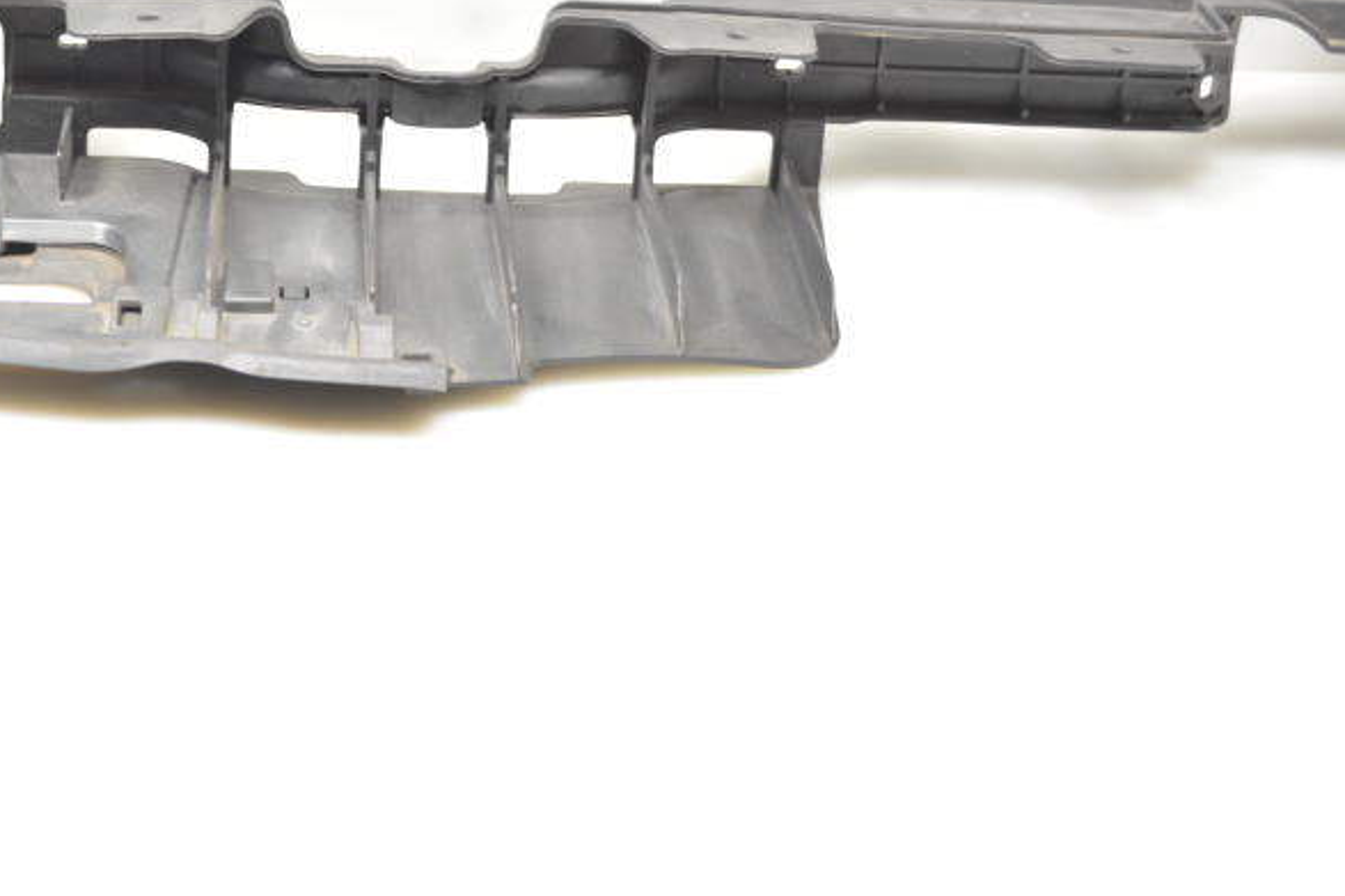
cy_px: 149
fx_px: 2834
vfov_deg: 17.8
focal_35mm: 76
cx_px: 378
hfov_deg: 26.4
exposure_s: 1/6
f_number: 4.5
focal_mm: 29
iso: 100
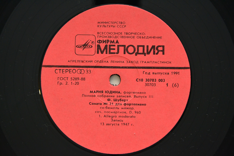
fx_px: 682
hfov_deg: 19.5
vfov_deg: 13.0
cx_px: 117
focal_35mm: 105
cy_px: 78
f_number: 7.1
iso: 1600
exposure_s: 1/200
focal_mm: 70
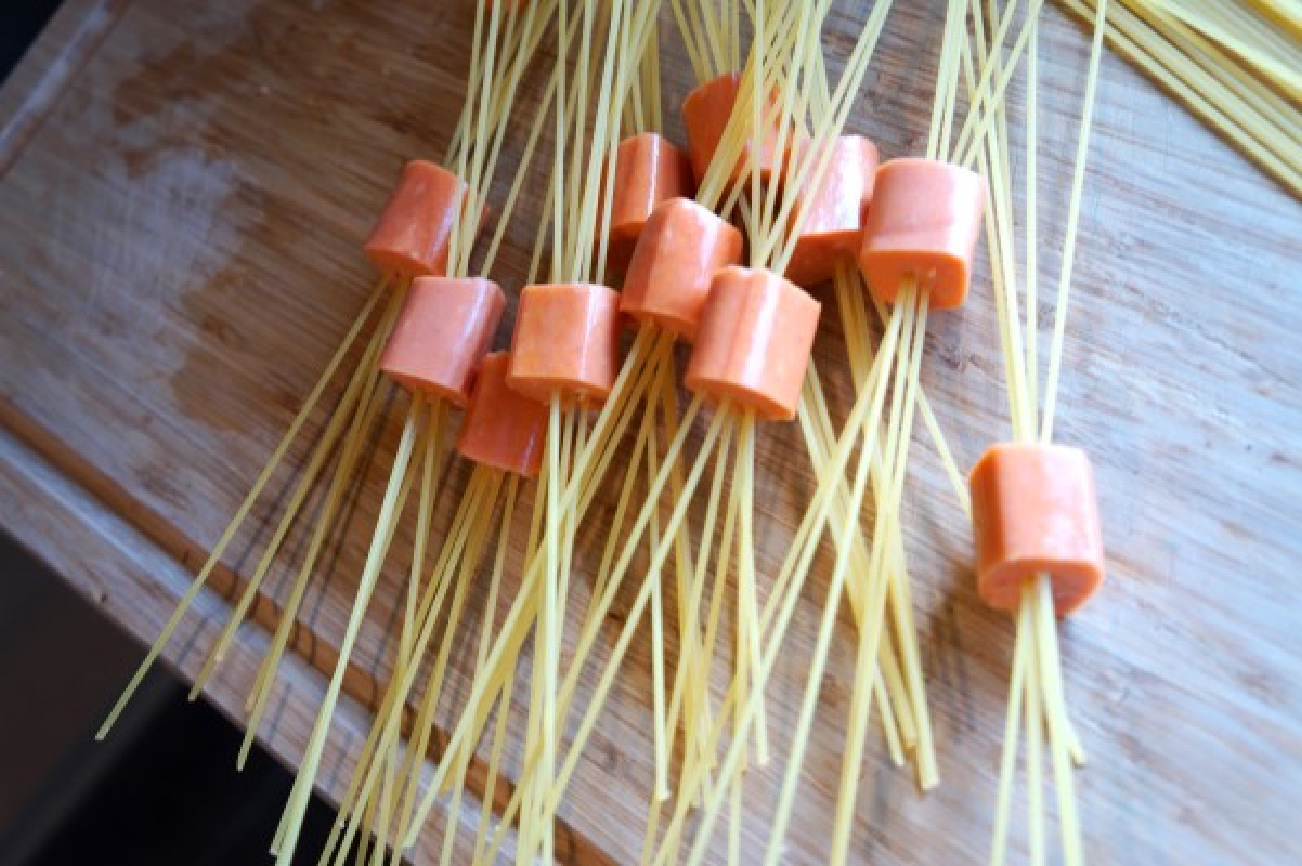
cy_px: 433
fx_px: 1464
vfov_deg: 33.0
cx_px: 651
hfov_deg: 48.0
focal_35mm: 40
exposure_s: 1/60
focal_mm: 27
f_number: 4
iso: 200
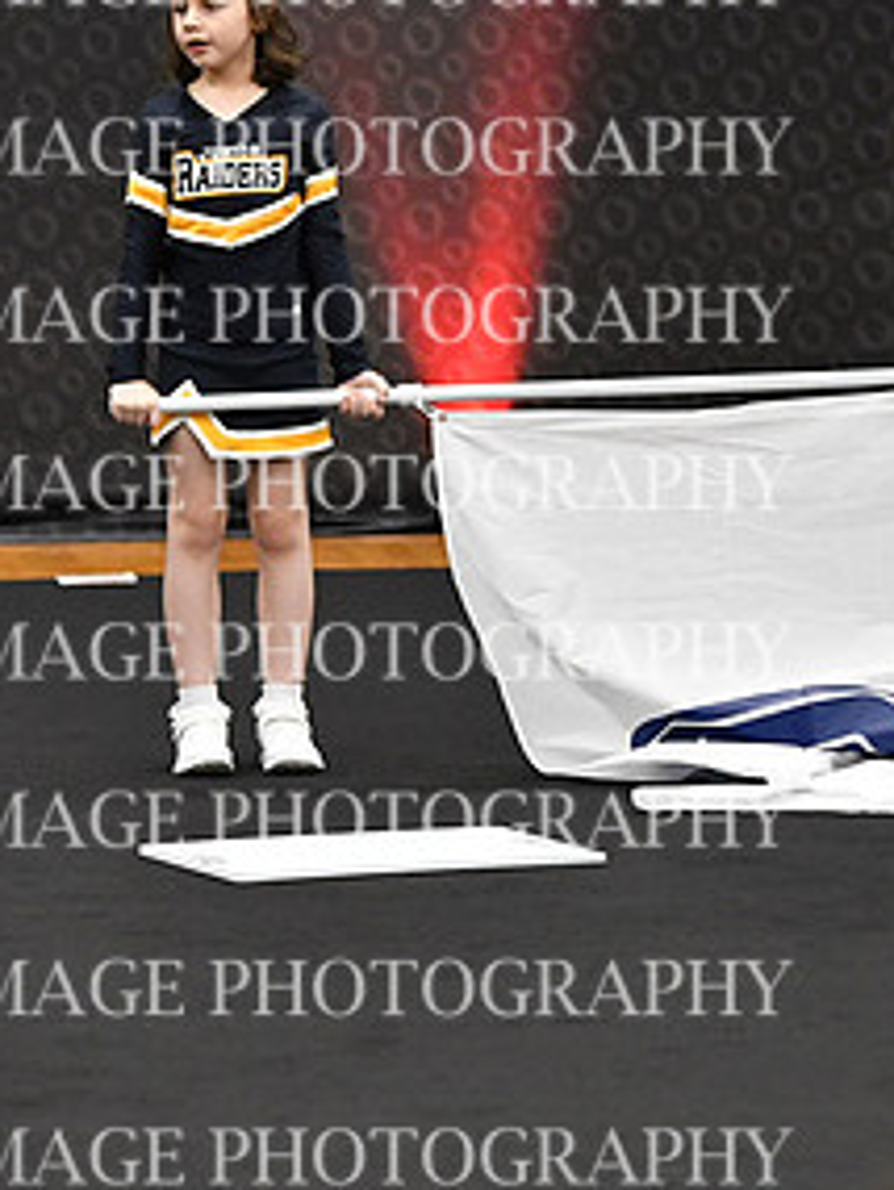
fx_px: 13144
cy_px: 399
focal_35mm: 382
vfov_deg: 5.2
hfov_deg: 3.9
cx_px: 188
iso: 5000
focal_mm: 130
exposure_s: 1/800
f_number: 2.8
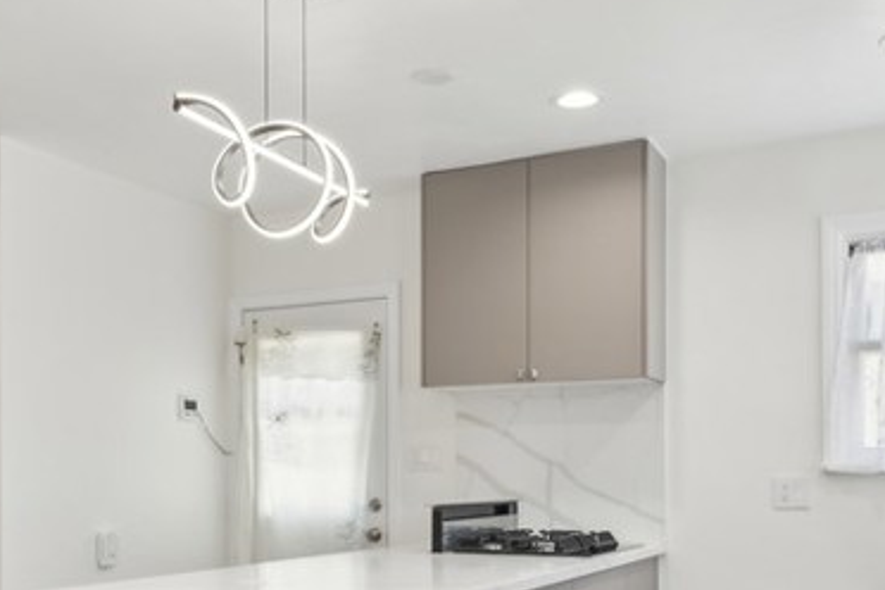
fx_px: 1082
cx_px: 307
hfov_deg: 44.0
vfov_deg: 29.8
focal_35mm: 44
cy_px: 471
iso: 125
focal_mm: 16
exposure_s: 1/10
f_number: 11
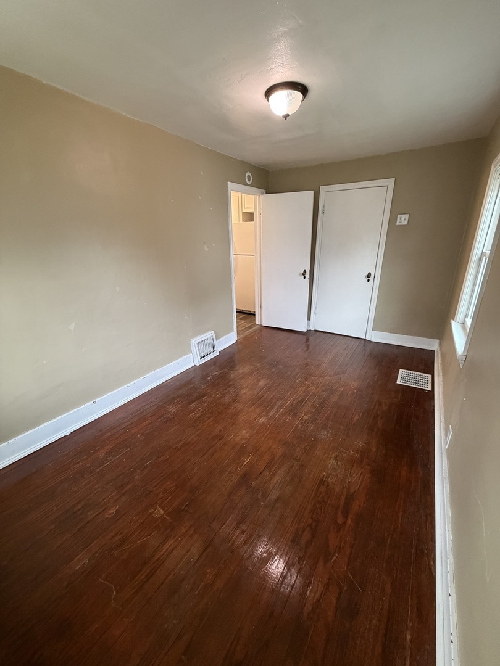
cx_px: 250
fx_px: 270
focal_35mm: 14
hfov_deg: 85.7
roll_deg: +0.8
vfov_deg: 102.1
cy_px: 333
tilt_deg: -19.0
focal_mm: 2.22
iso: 400
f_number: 2.2
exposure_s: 1/59
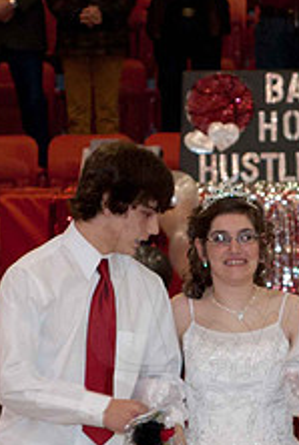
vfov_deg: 13.3
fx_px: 1885
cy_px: 427
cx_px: 244
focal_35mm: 152
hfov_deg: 9.0
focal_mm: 50
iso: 500
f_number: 4
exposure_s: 1/50
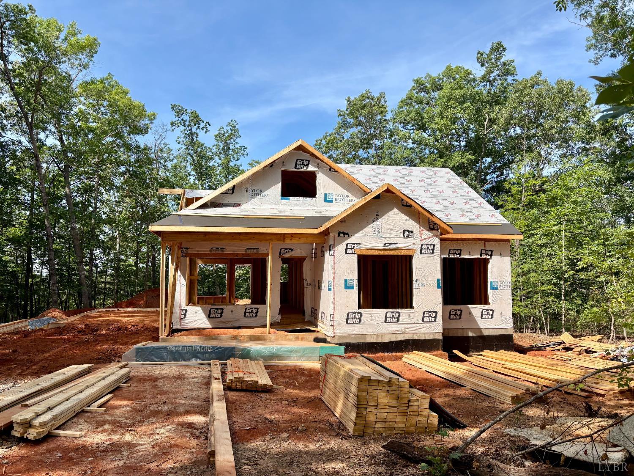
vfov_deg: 53.1
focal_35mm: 26
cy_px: 238
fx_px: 476
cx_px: 317
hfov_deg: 67.3
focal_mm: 5.96
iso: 50
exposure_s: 1/2141
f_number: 1.6
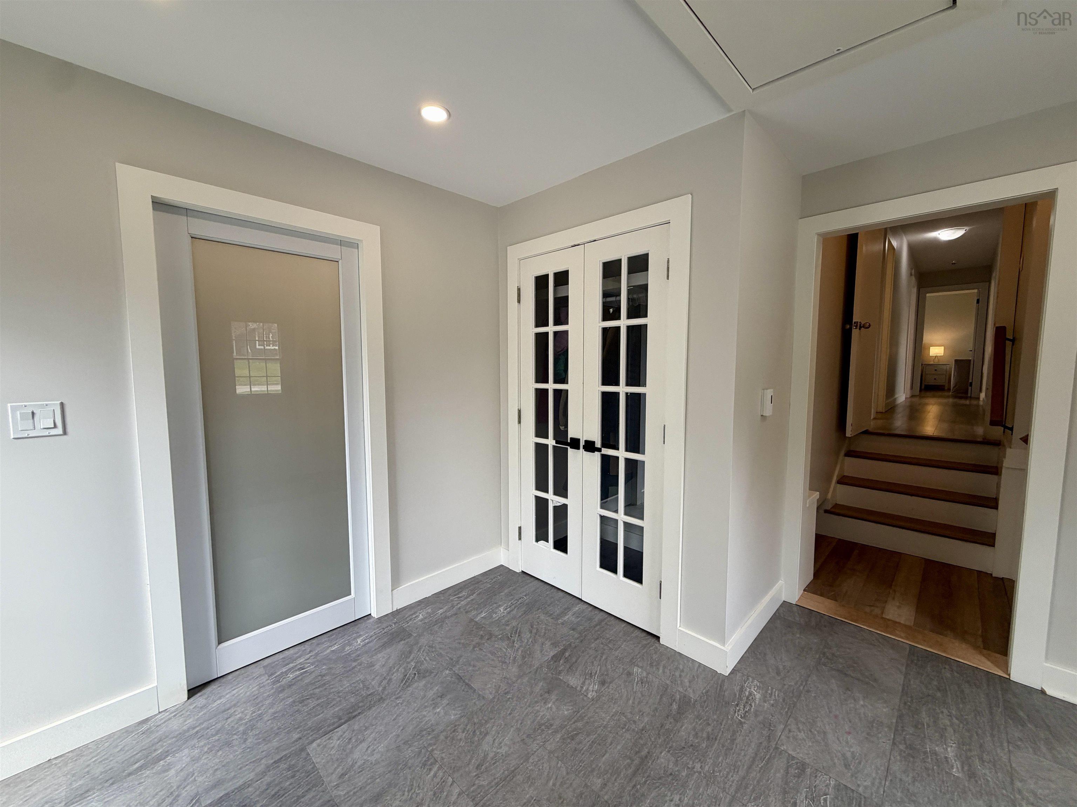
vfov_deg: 85.7
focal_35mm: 14
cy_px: 404
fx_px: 436
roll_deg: -0.1
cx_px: 538
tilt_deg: -4.9
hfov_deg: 102.1
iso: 125
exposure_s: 1/121
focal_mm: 2.22
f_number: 2.2
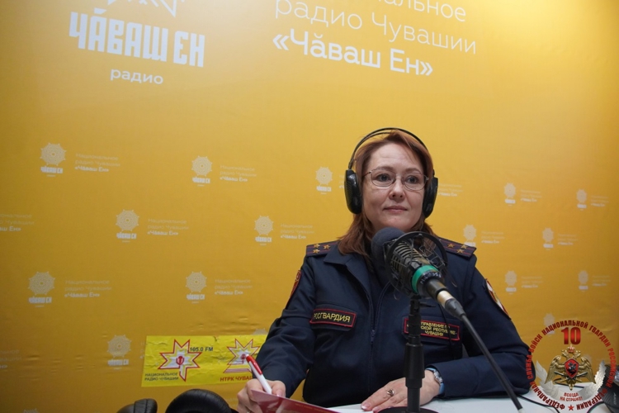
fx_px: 464
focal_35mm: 27
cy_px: 206
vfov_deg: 47.9
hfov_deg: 67.4
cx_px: 310
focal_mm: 18
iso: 1600
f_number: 4
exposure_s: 1/160
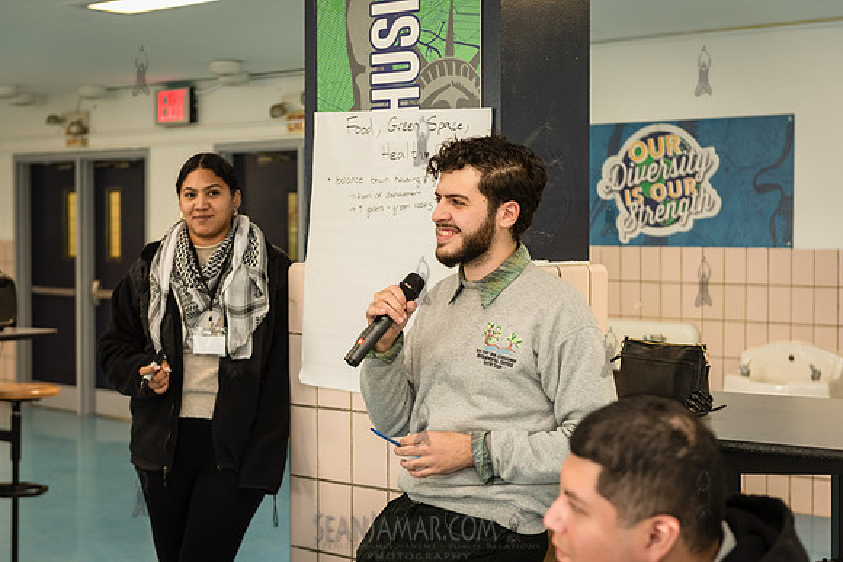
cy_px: 281
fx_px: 1457
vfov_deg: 21.9
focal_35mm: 62
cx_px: 422
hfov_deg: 32.3
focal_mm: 62
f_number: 3.5
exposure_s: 1/125
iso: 1600
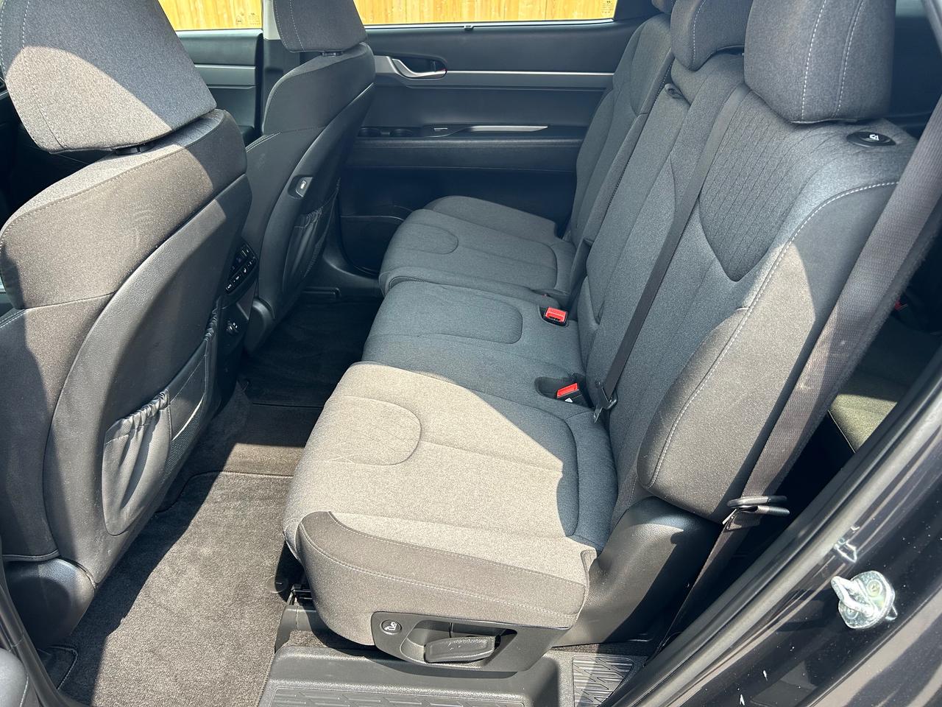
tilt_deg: -32.1
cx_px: 471
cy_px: 354
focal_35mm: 26
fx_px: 708
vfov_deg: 53.1
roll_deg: -0.6
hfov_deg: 67.3
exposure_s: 1/371
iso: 50
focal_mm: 5.7
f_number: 1.5
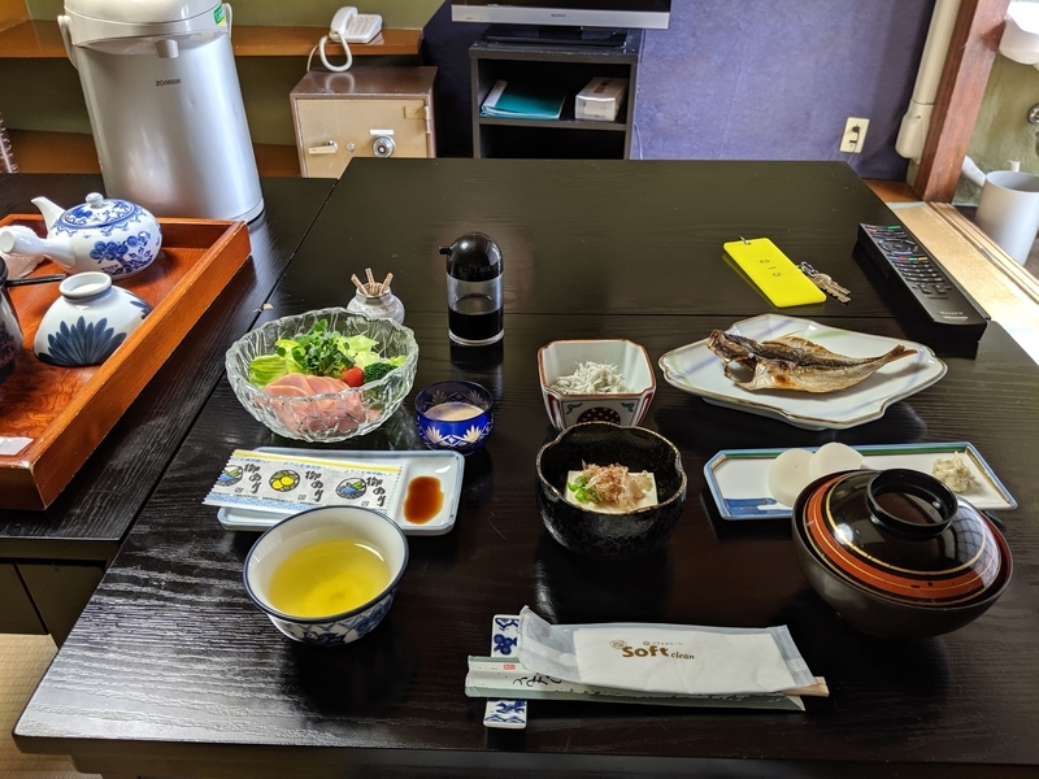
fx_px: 810
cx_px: 520
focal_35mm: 27
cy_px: 390
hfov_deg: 65.3
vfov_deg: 51.4
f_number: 1.8
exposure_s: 1/24
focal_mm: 4.44
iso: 93
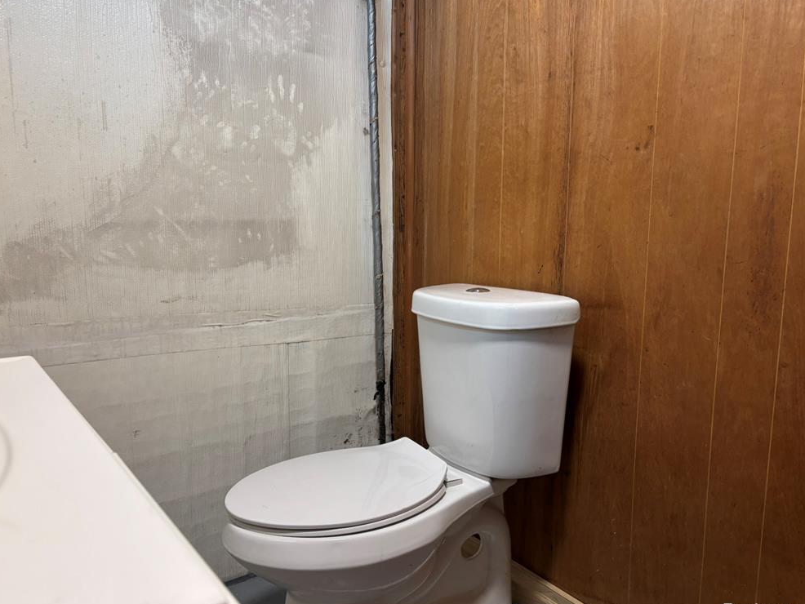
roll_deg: +0.1
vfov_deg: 51.4
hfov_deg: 65.3
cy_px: 309
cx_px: 388
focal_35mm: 27
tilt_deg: -8.5
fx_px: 628
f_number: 1.6
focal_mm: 5.96
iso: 160
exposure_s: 1/60
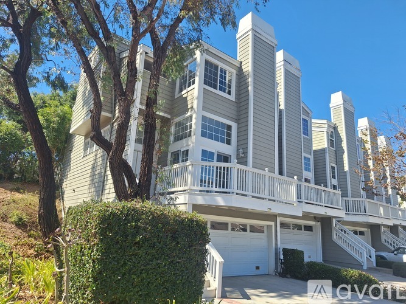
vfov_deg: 58.9
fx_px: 270
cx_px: 203
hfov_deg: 73.9
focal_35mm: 23
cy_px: 152
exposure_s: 1/1650
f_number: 1.8
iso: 40
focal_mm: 5.54
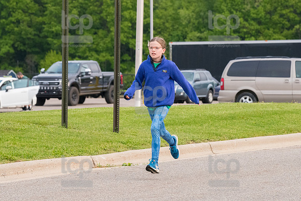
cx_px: 150
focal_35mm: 202
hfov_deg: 10.2
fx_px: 1688
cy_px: 100
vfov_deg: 6.8
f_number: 7.1
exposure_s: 1/1250
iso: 3200
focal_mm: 135
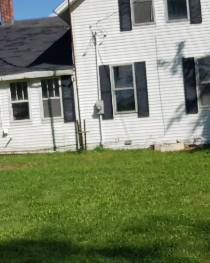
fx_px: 660
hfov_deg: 18.0
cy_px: 111
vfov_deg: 22.5
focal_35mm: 85
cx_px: 65
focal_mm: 6
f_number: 2.4
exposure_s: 1/1024
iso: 32
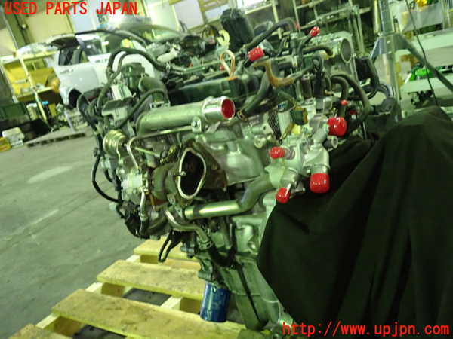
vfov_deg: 46.8
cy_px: 170
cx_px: 226
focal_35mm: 30
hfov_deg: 60.0
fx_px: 393
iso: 800
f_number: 2.3
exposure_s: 1/25
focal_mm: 5.4
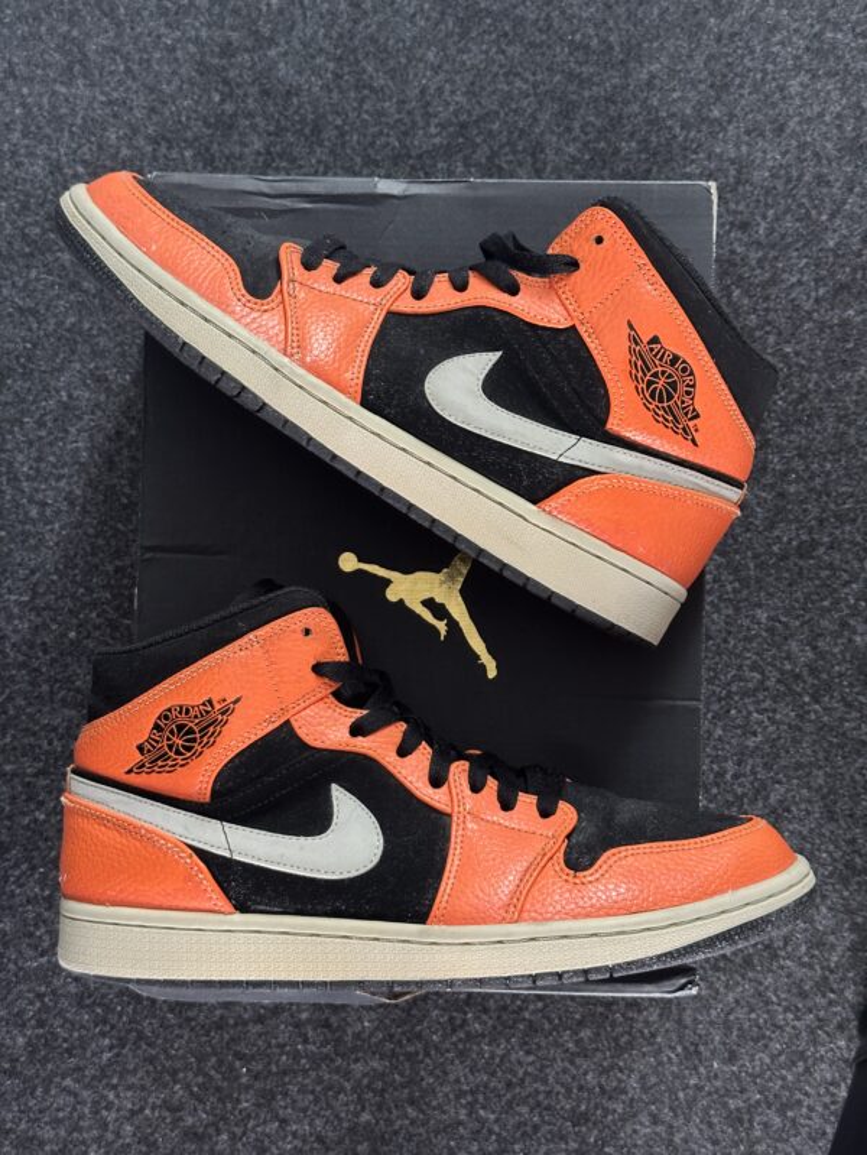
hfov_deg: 30.3
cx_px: 434
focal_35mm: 48
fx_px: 1602
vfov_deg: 39.6
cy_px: 578
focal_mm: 6.86
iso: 250
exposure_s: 1/34
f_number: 1.78
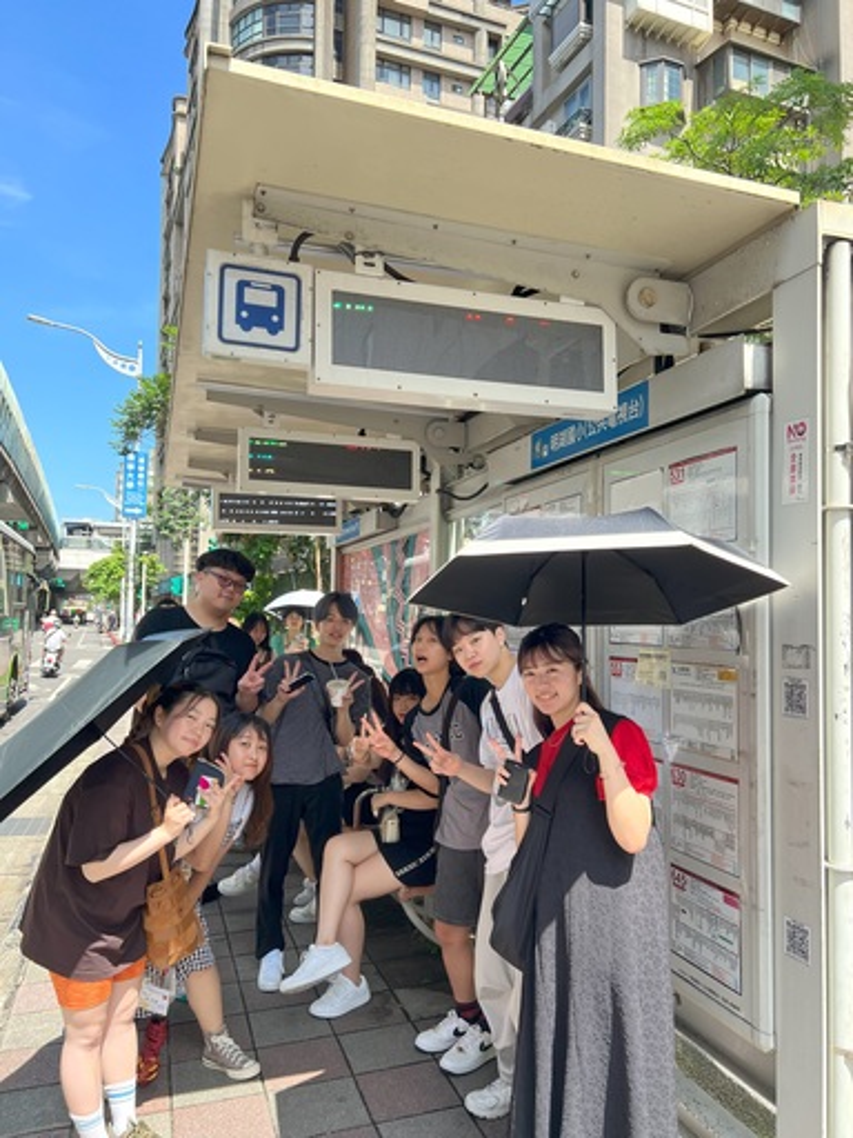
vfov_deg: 67.3
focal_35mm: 26
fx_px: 854
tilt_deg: +4.4
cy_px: 569
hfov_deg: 53.1
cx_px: 426
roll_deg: +0.3
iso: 50
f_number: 1.5
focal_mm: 5.7
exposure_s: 1/808
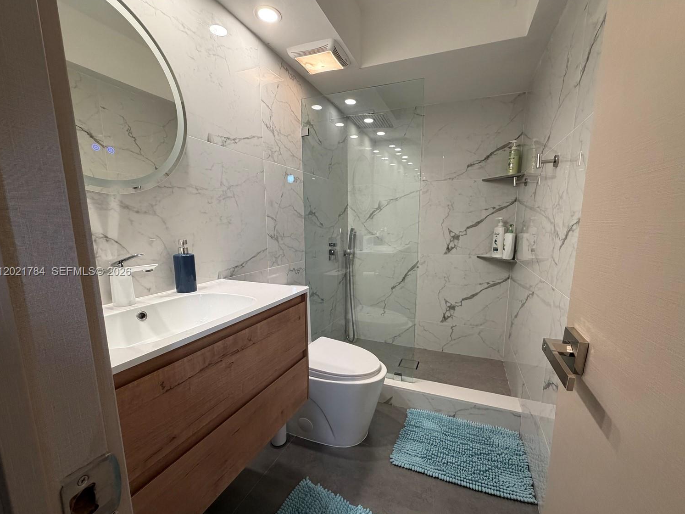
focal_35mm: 15
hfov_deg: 98.1
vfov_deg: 81.7
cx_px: 355
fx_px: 297
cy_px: 272
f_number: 2.2
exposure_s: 1/120
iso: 250
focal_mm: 2.22
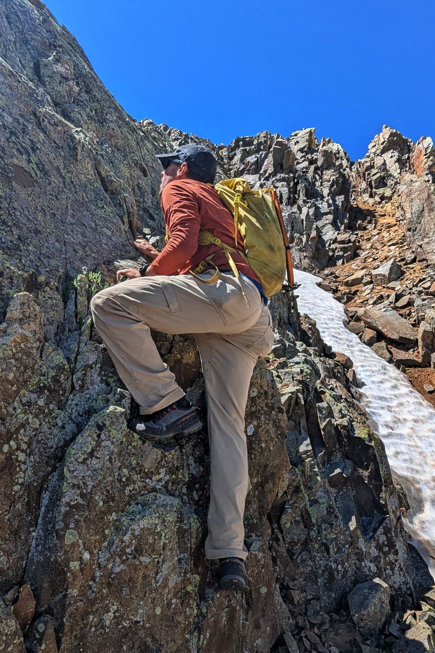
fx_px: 453
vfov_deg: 71.2
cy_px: 367
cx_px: 190
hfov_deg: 51.2
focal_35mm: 25
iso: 48
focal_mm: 2.35
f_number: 2.2
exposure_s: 1/2020
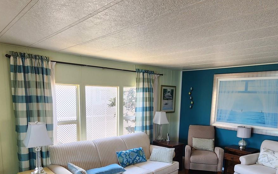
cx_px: 137
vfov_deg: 47.5
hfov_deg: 72.6
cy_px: 129
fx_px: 189
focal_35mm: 25
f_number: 2.2
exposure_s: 1/60
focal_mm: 2.2
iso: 125
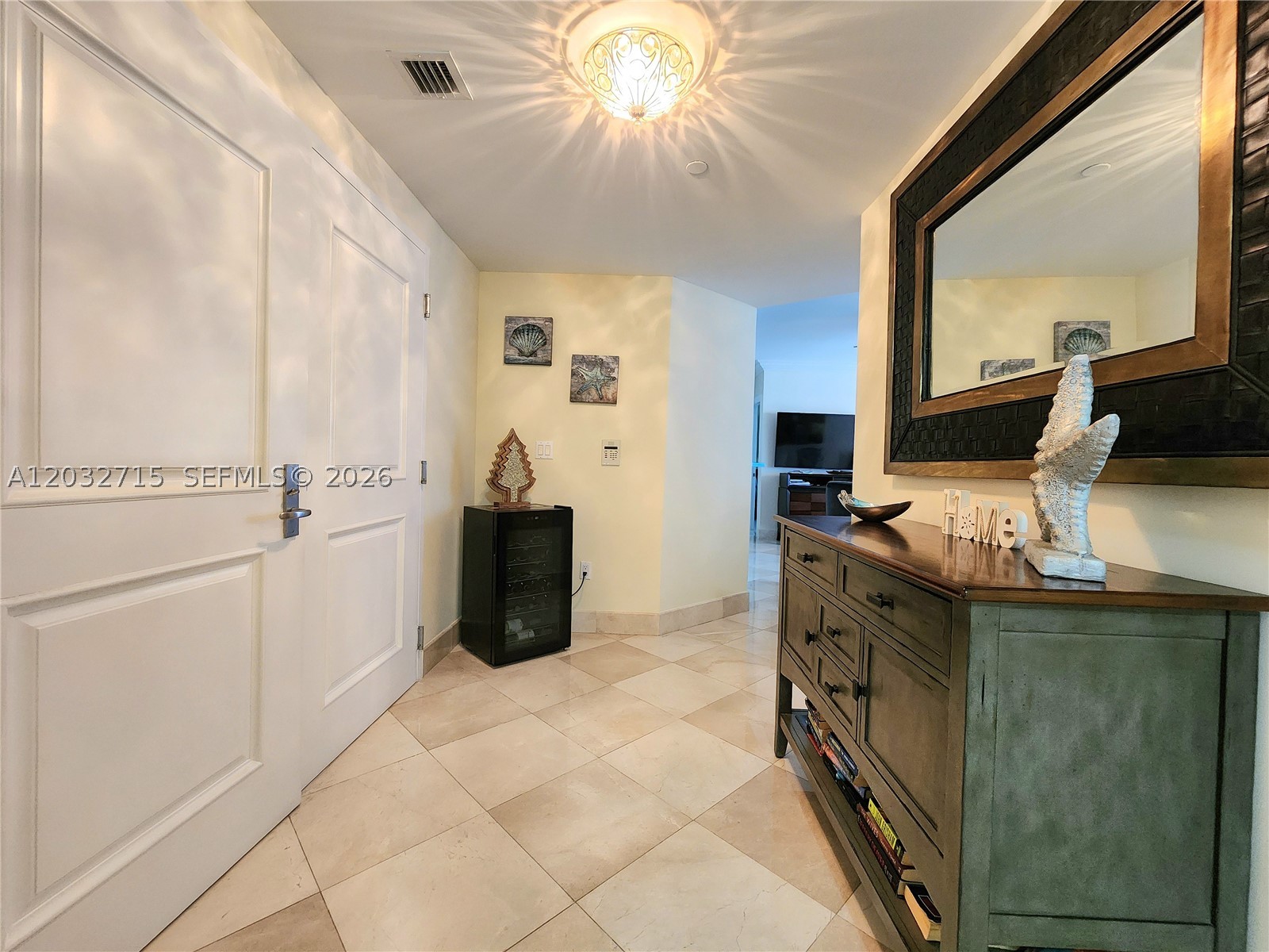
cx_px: 634
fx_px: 477
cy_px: 476
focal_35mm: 13
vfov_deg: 89.9
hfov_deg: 106.2
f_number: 2.2
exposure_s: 1/40
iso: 400
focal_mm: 2.2
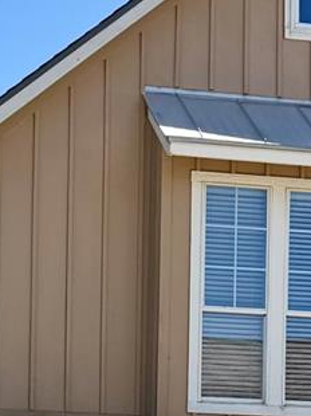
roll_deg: -1.9
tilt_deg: +3.3
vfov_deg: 15.7
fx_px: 1427
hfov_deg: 12.4
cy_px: 557
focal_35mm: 119
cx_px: 56
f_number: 1.78
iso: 80
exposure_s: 1/4673
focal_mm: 6.76
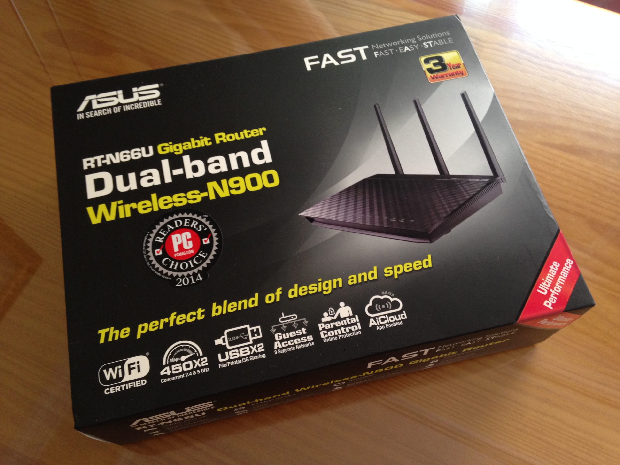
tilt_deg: -64.1
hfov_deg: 55.4
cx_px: 310
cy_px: 232
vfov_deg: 42.9
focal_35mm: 33
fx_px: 591
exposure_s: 1/20
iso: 125
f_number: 2.4
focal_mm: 4.12
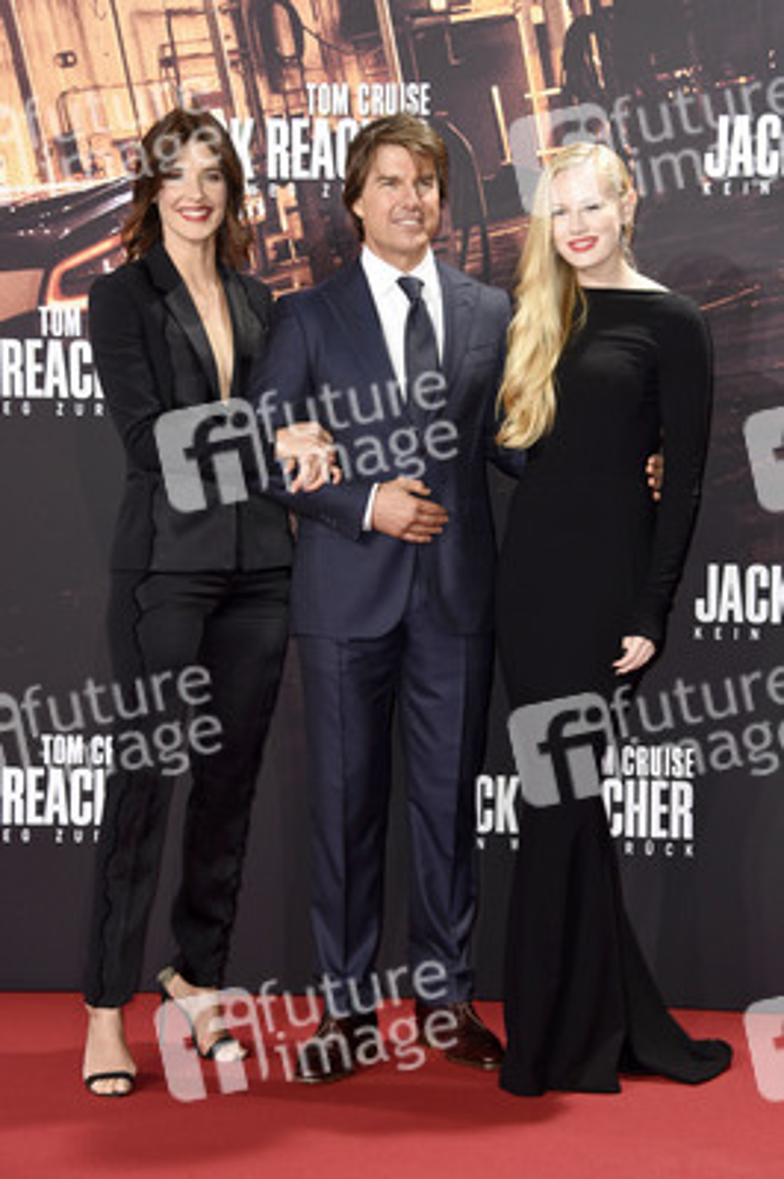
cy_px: 590
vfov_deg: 23.9
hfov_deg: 16.0
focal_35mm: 85
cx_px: 392
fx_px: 2781
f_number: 5.6
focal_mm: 85
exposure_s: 1/160
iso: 800
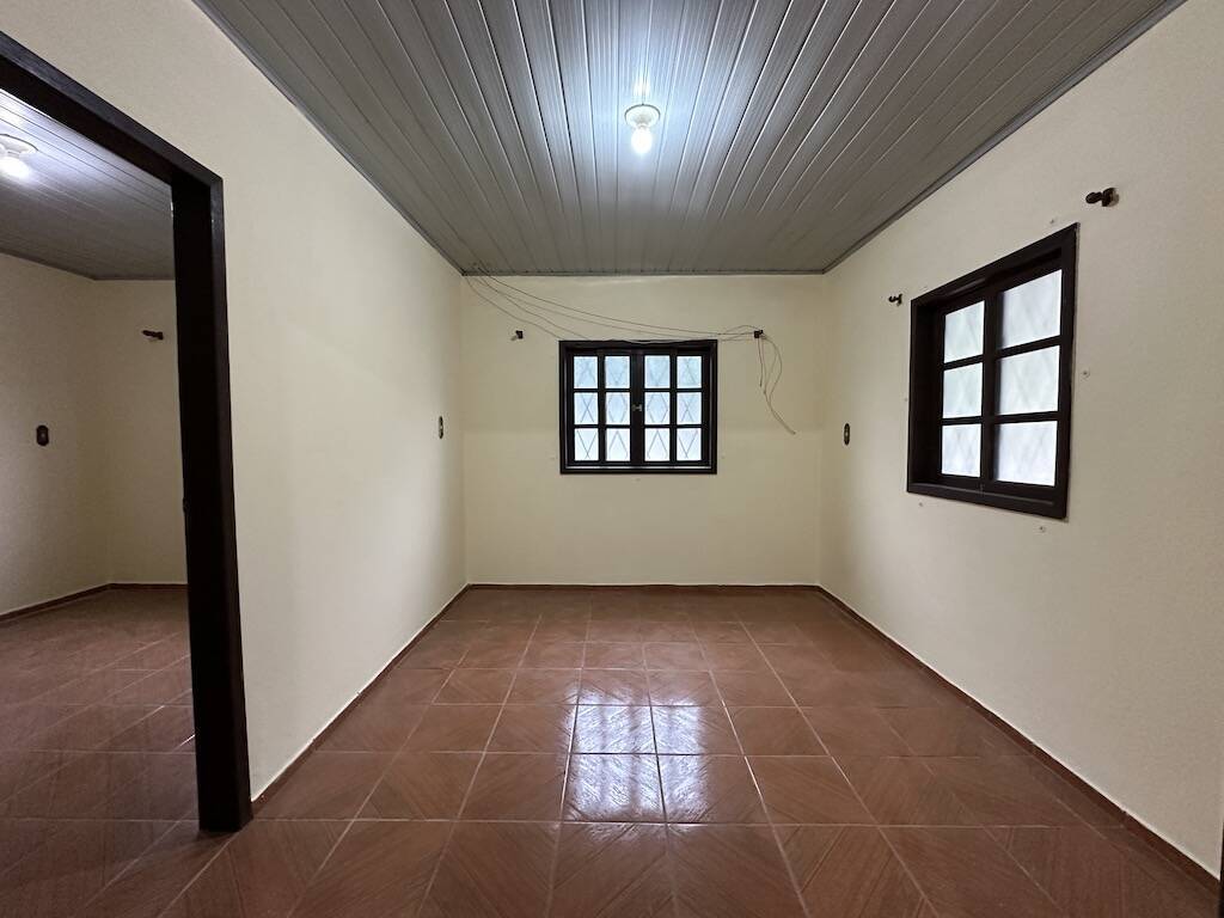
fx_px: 495
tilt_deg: -3.7
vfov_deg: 85.7
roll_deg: +0.5
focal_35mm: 14
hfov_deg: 102.1
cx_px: 612
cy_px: 459
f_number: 2.2
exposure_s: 1/60
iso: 400
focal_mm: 2.22
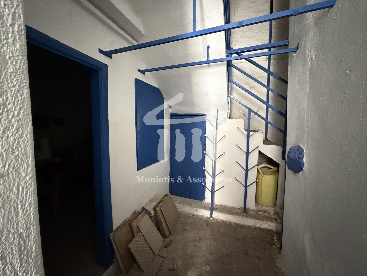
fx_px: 148
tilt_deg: -4.4
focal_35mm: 14
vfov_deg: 85.7
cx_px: 184
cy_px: 138
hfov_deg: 102.1
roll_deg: +0.0
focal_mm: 2.22
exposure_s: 1/45
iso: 1250
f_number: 2.2
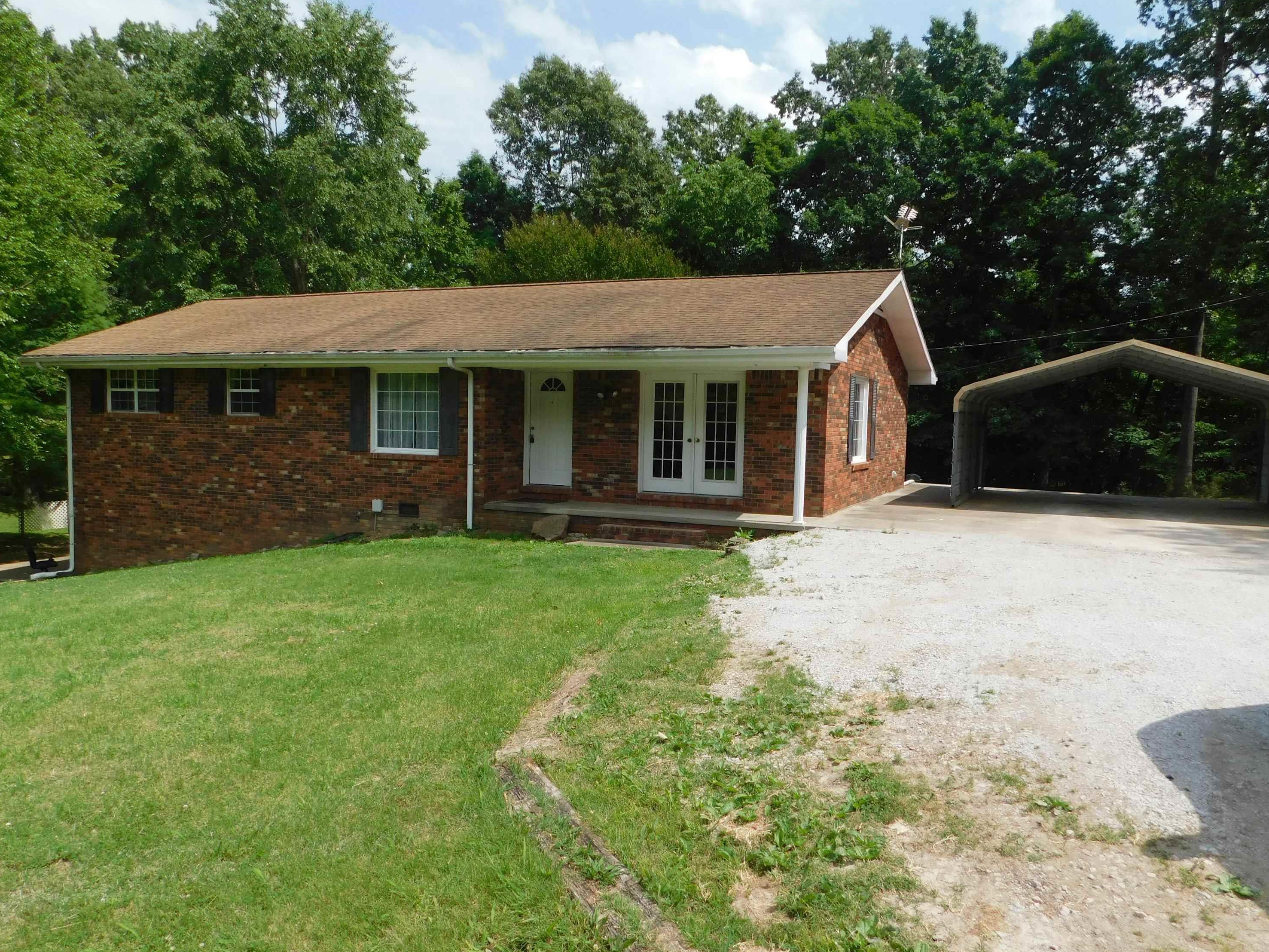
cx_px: 621
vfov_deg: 53.0
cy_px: 490
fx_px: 953
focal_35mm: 26
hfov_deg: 67.3
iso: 125
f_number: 3.1
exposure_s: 1/1500
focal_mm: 4.5
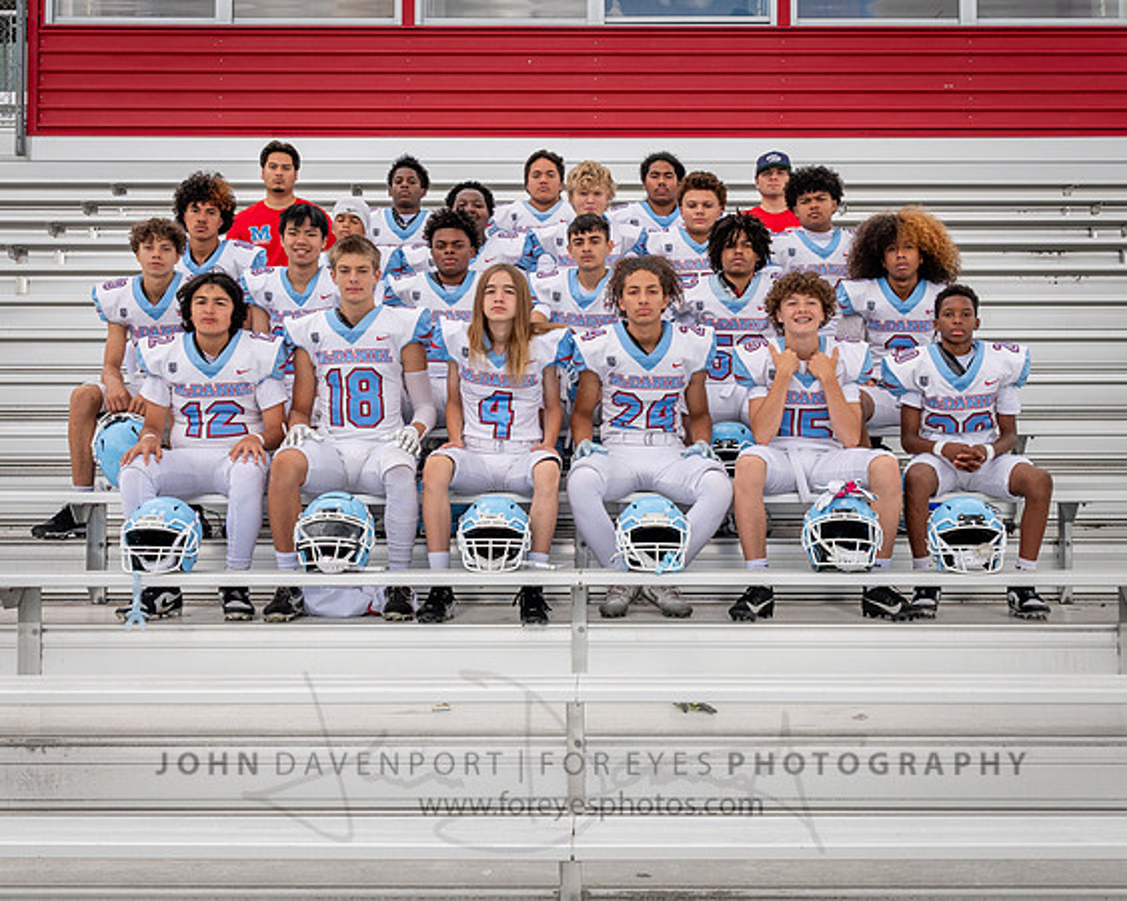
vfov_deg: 33.8
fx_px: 1481
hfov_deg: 41.6
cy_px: 410
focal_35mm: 44
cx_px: 600
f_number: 8
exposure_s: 1/320
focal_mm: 24
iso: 200
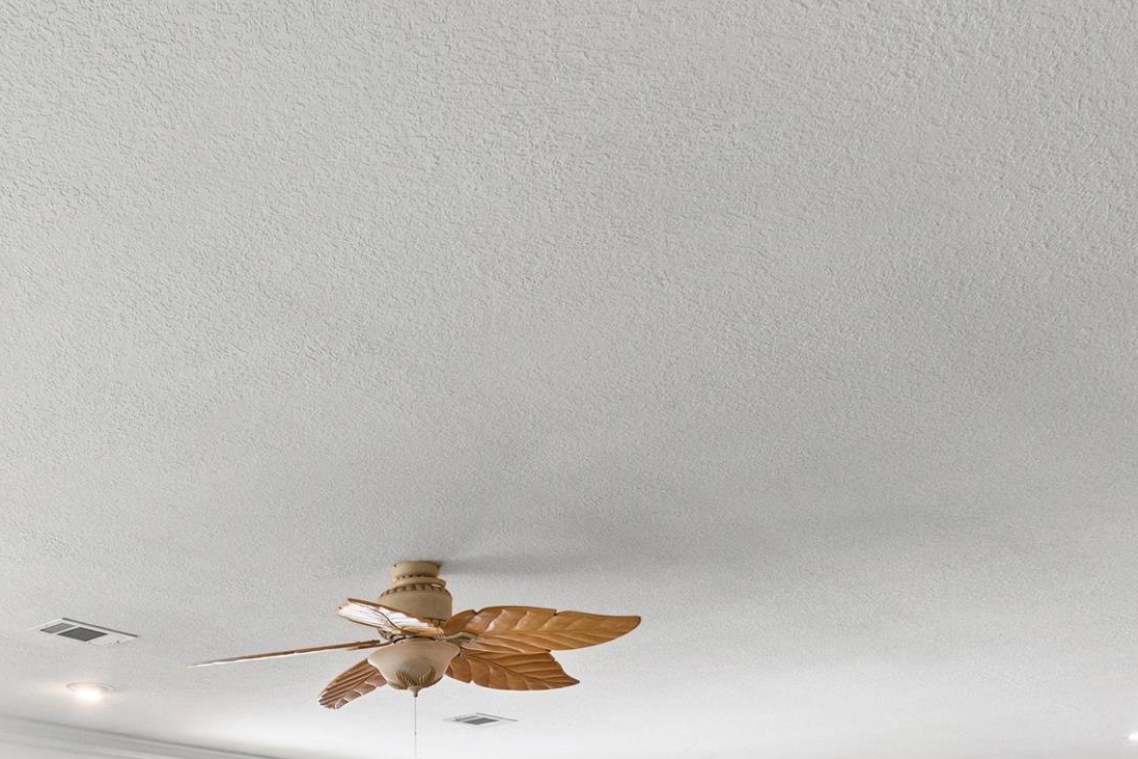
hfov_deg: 44.0
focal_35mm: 42
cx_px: 211
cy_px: 1004
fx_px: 1327
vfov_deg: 26.6
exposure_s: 1/3
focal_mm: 10
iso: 250
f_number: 9
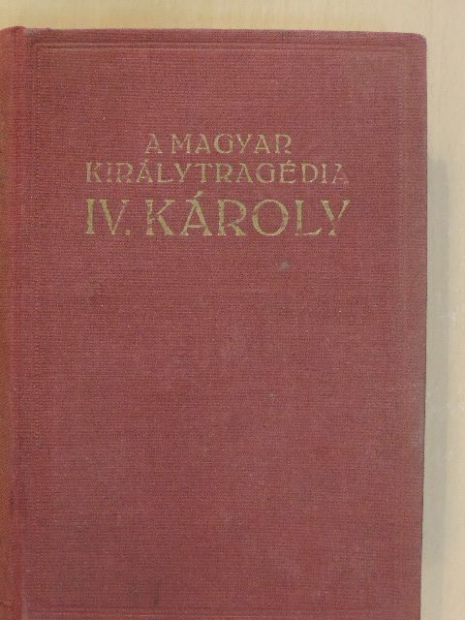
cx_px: 232
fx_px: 1075
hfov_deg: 24.4
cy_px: 310
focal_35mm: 60
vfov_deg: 32.2
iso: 1600
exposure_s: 1/50
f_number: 3.7
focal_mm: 10.7
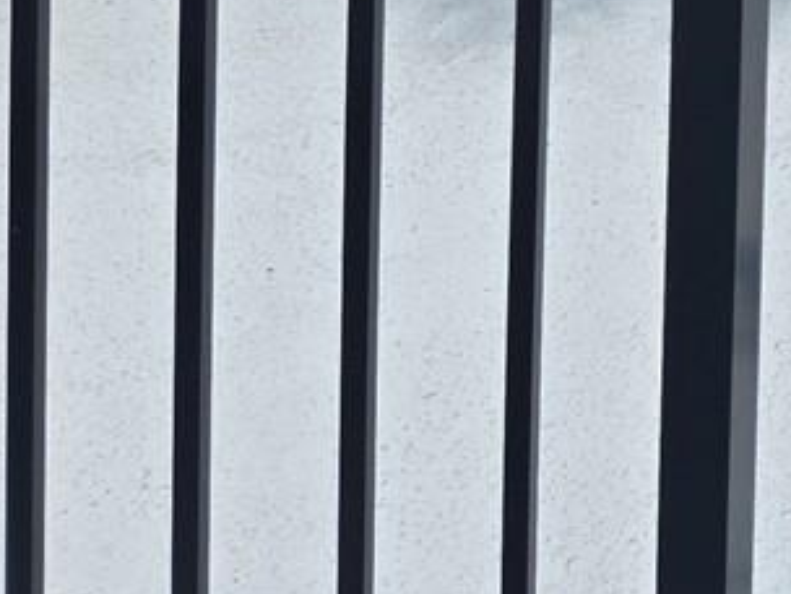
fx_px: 2765
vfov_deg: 10.4
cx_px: 1983
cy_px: -896
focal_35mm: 121
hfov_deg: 12.3
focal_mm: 6.3
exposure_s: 1/1304
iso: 12
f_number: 1.7
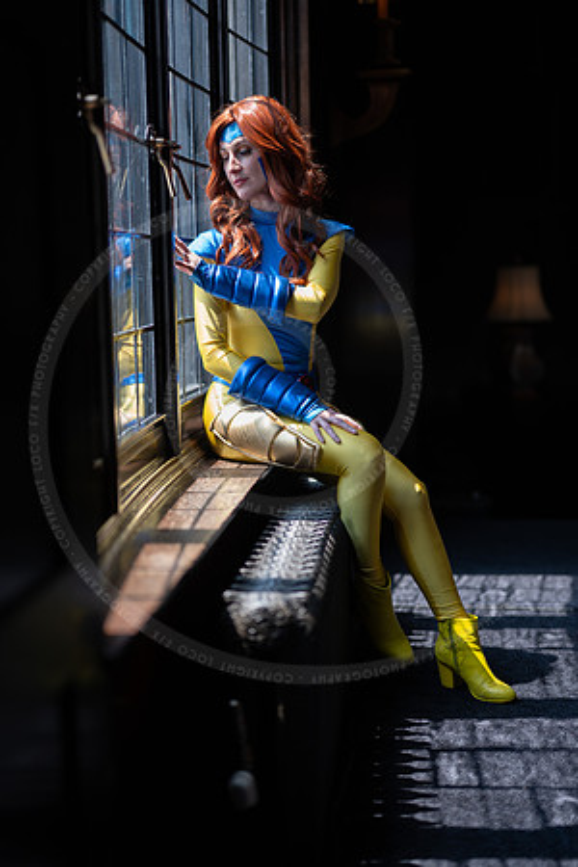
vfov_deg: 39.6
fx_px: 1204
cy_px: 434
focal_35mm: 50
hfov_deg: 27.0
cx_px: 289
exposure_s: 1/1000
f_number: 1.2
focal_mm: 50
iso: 125
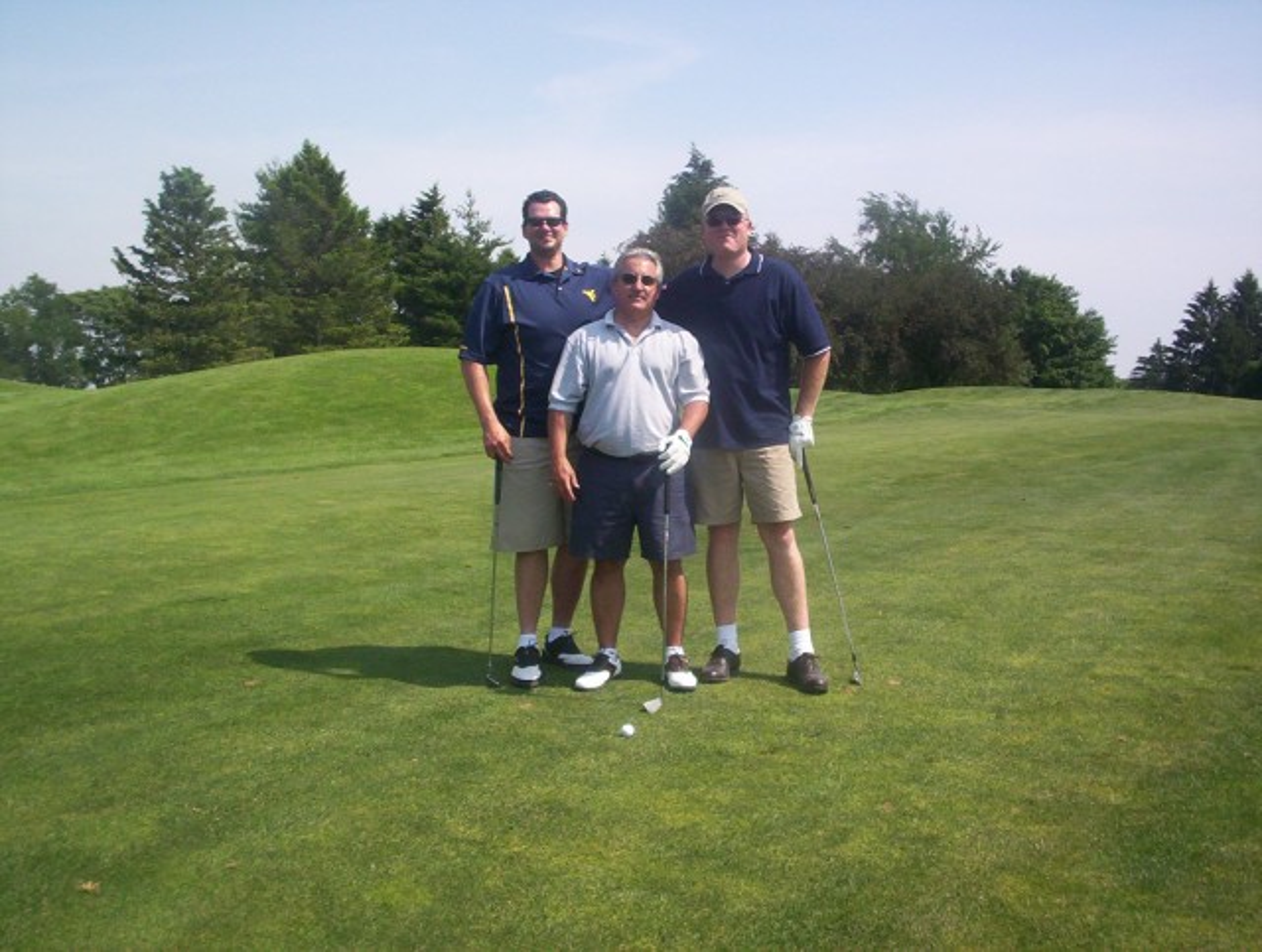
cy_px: 476
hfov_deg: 48.9
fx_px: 1388
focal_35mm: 38
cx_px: 631
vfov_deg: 37.9
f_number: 4.5
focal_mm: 4.99
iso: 100
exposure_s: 1/710
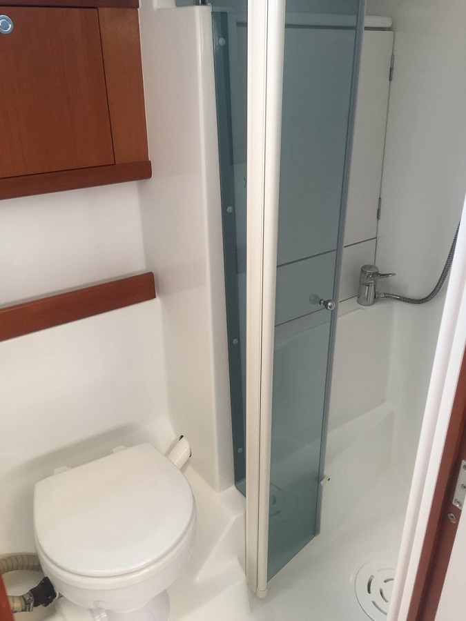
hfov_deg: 48.2
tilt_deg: -26.2
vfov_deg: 61.7
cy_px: 310
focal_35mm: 29
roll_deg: +1.5
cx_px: 233
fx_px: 521
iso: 32
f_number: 2.2
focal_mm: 4.15
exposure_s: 1/33
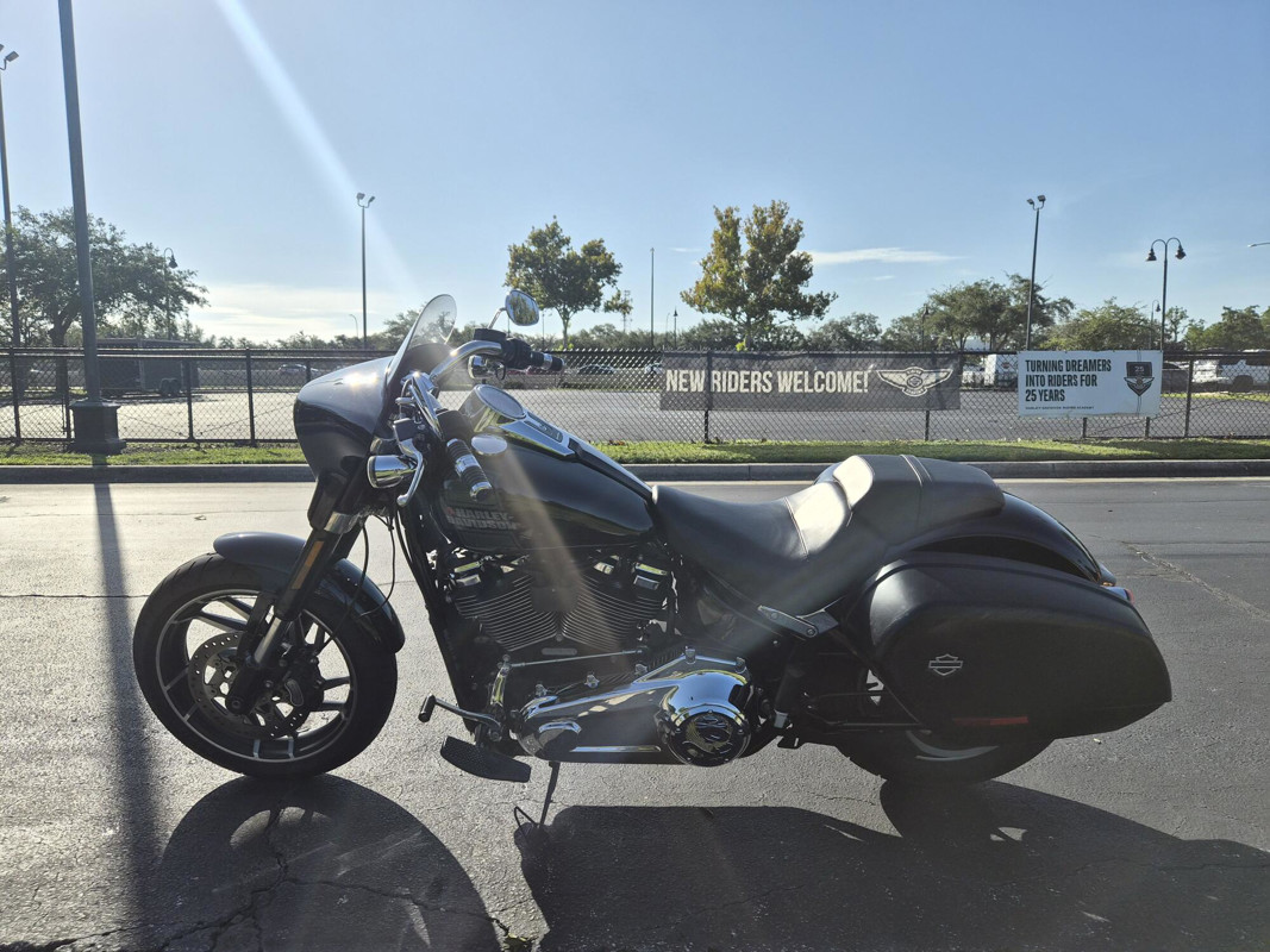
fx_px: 844
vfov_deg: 58.9
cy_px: 476
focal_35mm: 23
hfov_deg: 73.9
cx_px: 635
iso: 80
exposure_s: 1/7264
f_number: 1.8
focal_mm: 5.4
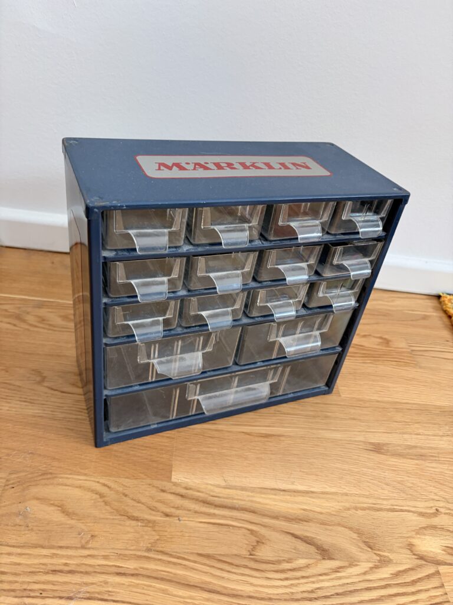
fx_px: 454
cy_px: 302
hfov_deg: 53.1
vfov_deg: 67.3
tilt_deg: -34.8
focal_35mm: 26
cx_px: 226
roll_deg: -10.0
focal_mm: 5.96
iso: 250
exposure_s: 1/60
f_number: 1.6
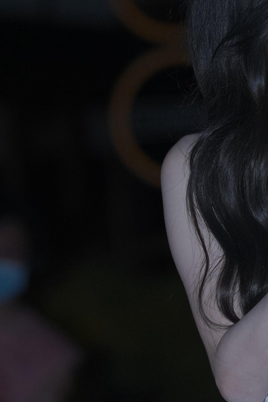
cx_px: 305
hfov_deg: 2.5
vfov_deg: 3.8
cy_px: 620
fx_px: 6043
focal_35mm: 541
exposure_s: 1/200
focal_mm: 135
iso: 640
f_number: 3.5
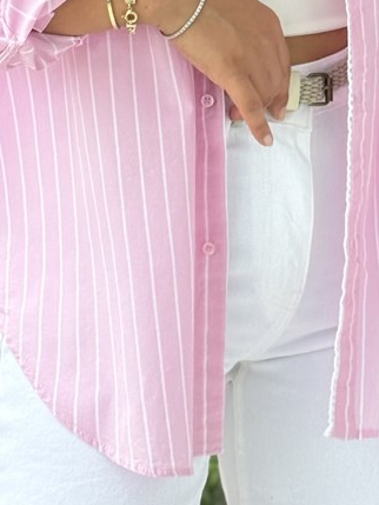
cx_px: 274
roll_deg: +3.0
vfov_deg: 13.1
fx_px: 2174
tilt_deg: -19.4
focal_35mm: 149
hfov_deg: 9.9
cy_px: -11
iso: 160
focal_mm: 6.76
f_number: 1.78
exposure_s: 1/227
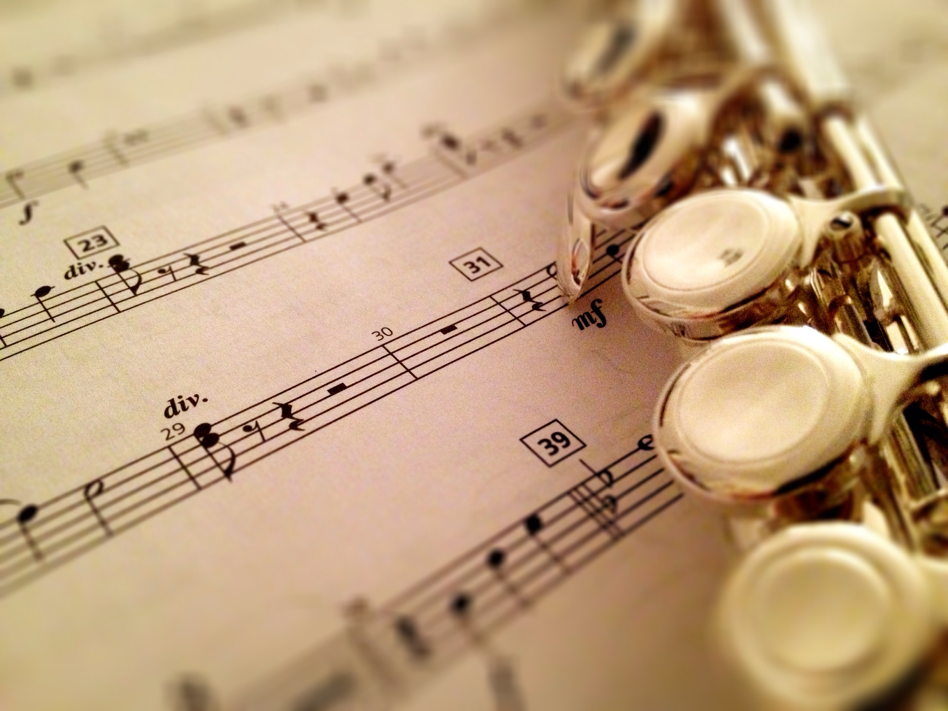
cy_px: 356
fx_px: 959
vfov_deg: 40.7
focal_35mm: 35
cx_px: 474
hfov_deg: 52.6
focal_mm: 4.28
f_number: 2.4
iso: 640
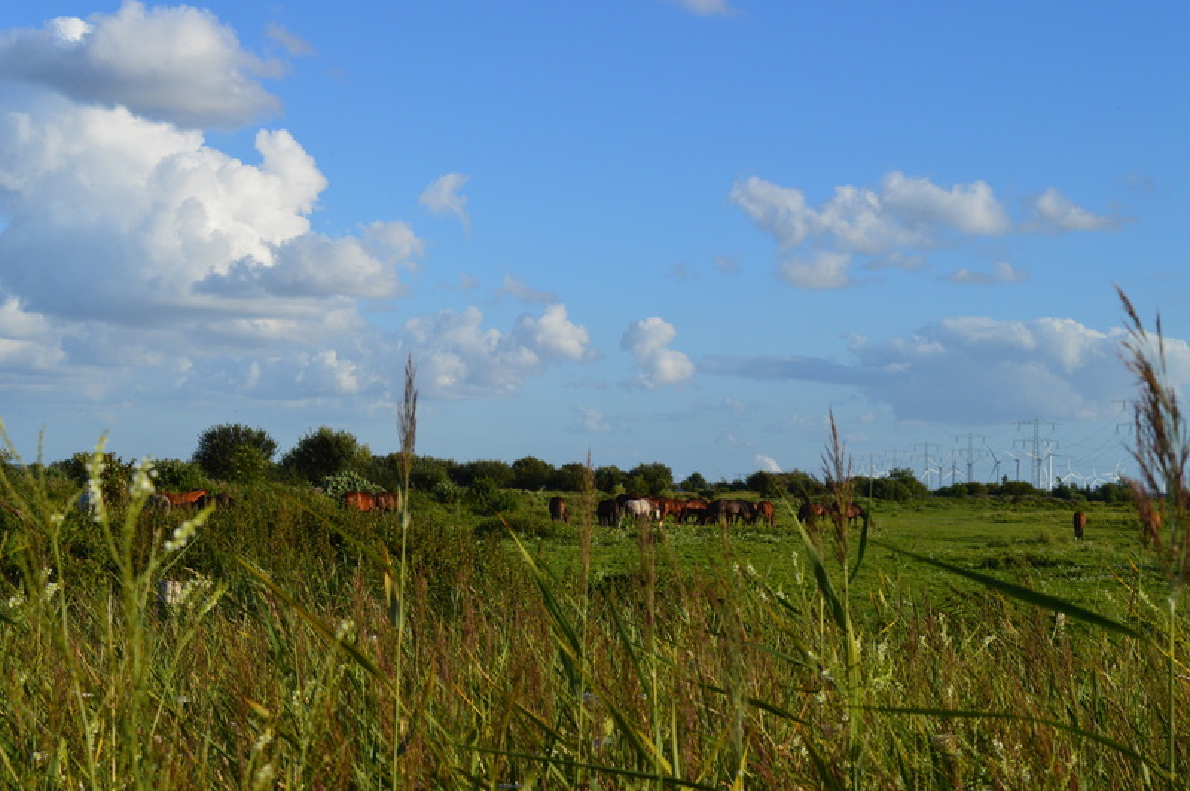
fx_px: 2081
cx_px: 595
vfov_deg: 21.5
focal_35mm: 63
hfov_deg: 31.9
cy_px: 396
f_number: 11
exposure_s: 1/500
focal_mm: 42
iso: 250
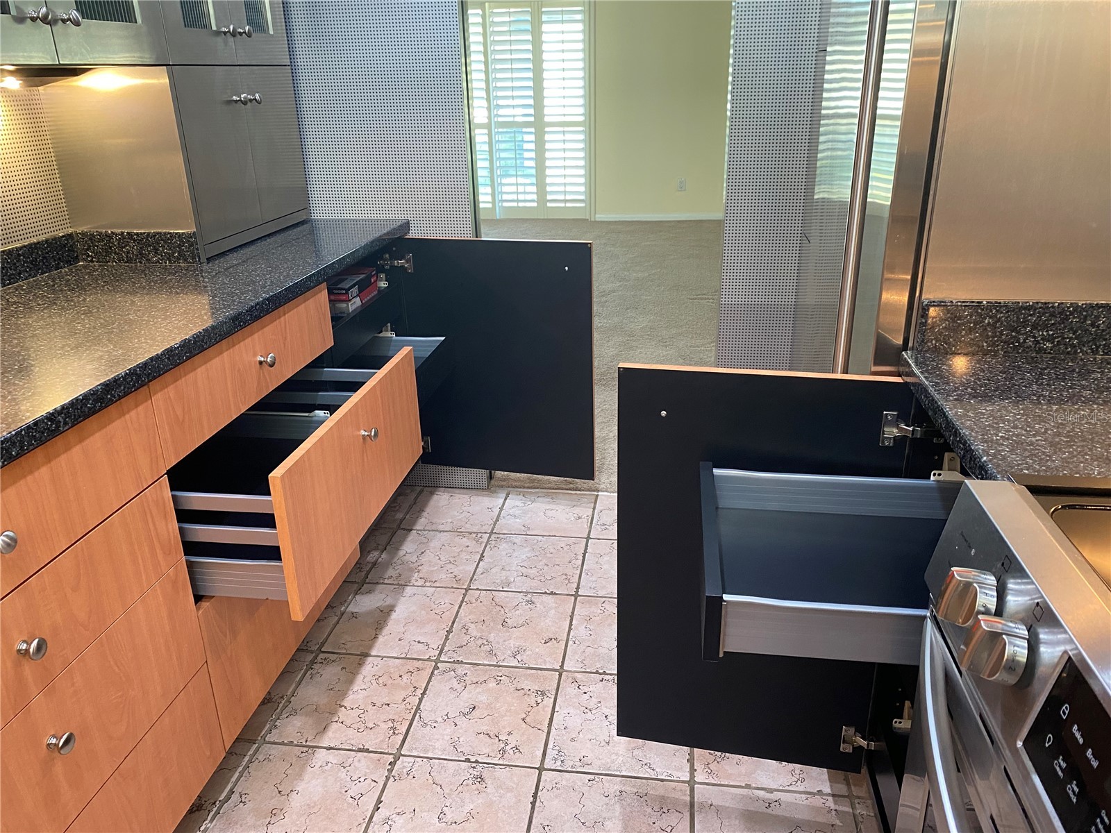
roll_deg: +2.2
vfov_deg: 53.1
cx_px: 556
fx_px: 834
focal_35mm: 26
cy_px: 416
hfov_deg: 67.3
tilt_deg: -23.1
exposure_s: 1/60
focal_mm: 4.25
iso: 250
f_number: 1.8
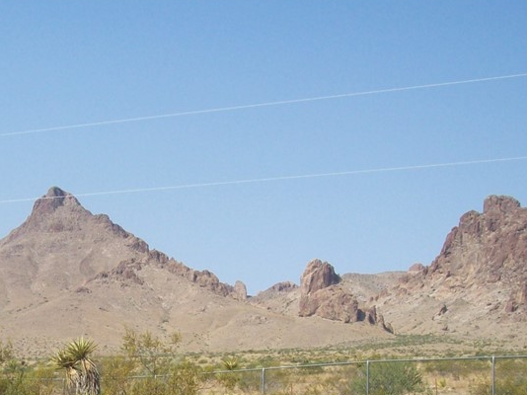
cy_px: 368
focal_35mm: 69
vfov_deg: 20.8
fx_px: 1050
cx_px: 30
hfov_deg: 27.0
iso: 80
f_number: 4.8
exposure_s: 1/590
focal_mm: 6
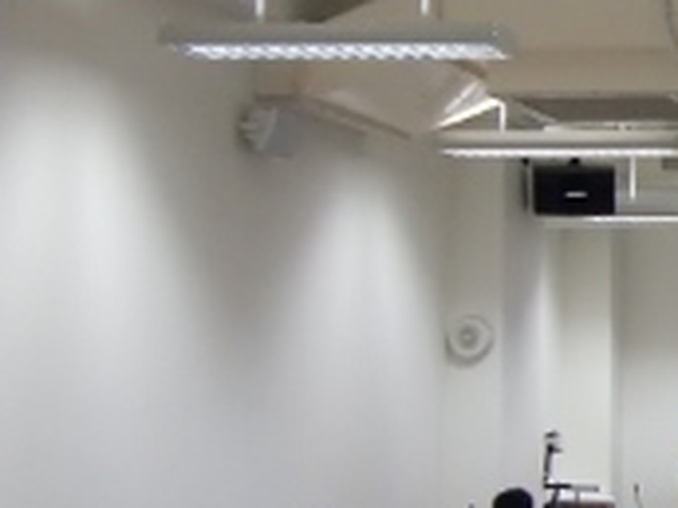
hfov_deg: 16.3
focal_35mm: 104
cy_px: 406
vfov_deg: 14.2
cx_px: 1171
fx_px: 2037
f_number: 2.6
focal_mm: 4.9
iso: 250
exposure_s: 1/60
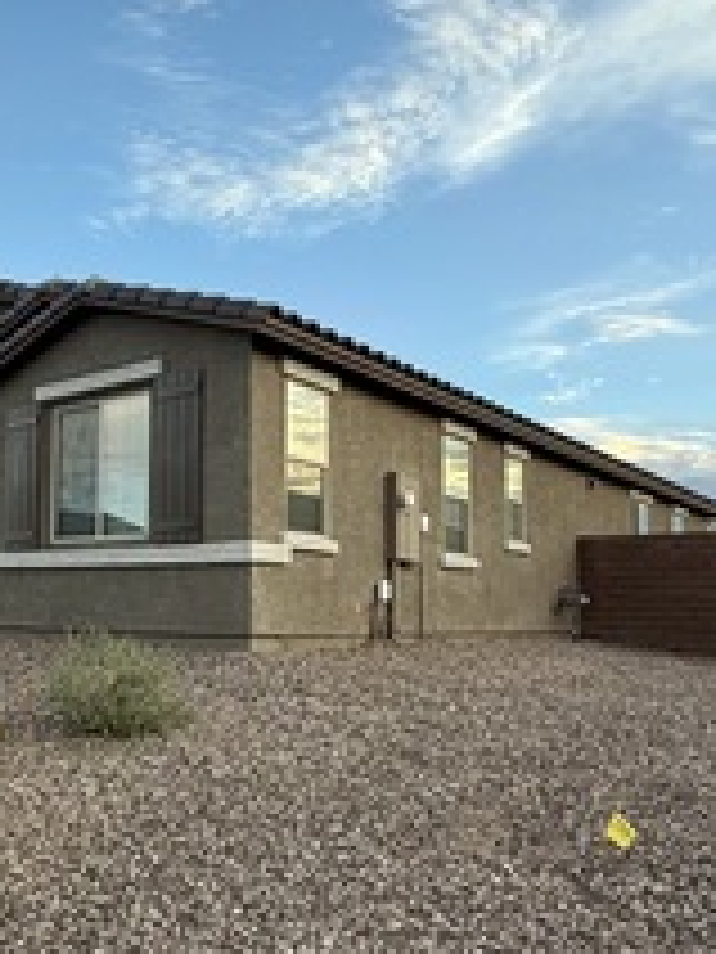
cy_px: 540
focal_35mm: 33
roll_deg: -1.1
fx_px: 910
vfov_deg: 55.2
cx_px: 173
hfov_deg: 41.6
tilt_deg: +5.5
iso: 50
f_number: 2.2
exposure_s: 1/179
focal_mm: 2.22
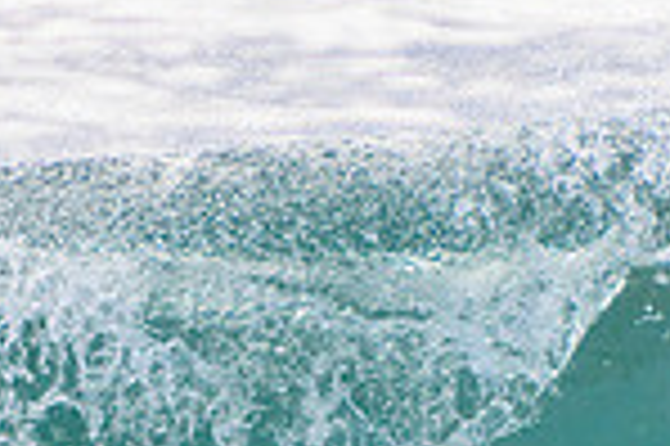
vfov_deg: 0.6
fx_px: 39839
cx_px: 511
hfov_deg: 1.0
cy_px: 544
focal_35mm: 2143
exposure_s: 1/2000
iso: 360
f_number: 5.6
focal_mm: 400
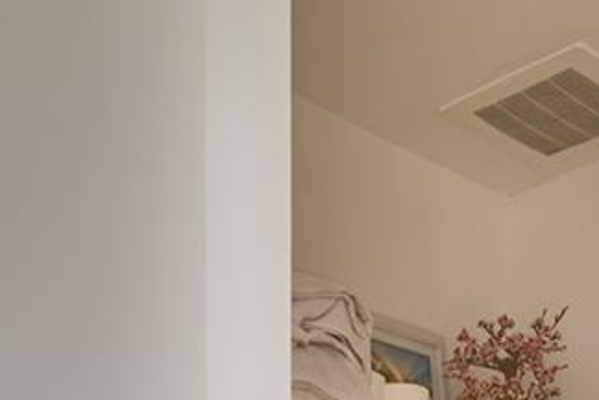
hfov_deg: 27.3
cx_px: 255
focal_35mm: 74
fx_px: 1231
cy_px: 839
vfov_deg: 14.6
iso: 200
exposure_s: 1/60
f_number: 8
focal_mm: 15
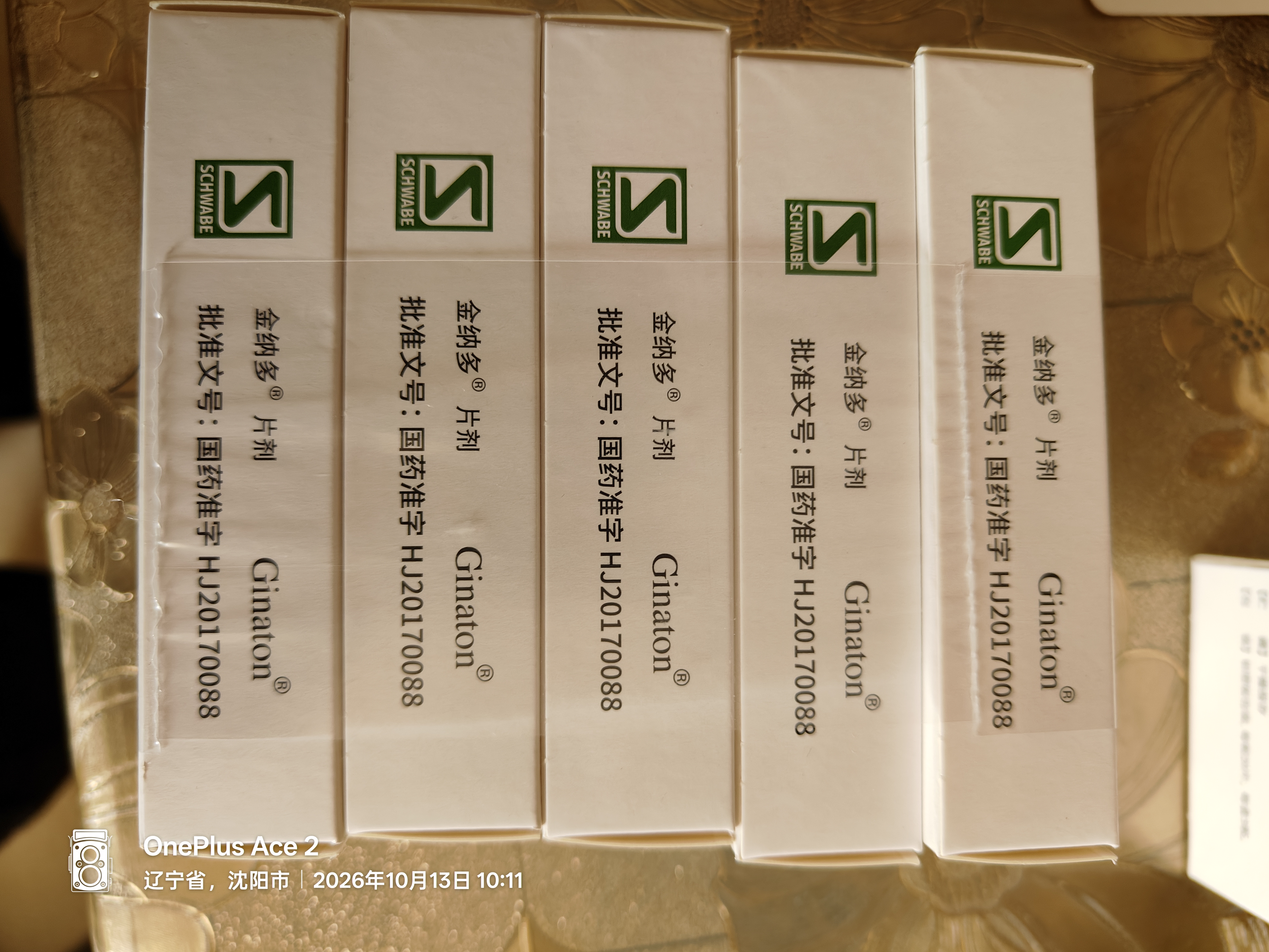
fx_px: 880
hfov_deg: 71.6
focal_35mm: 24
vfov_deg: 56.8
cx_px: 634
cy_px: 476
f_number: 1.8
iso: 125
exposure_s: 1/100
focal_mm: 5.59
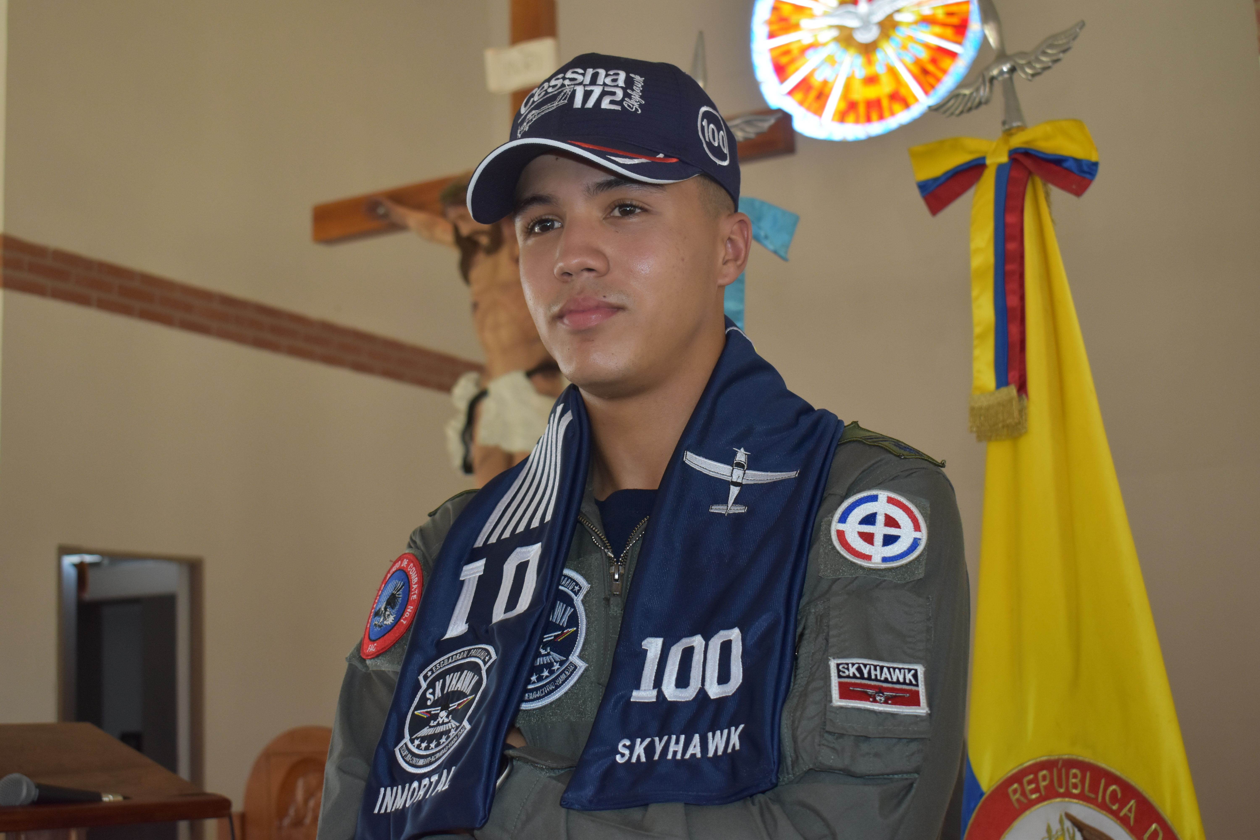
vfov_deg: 26.5
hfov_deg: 38.9
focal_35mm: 51
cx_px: 630
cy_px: 420
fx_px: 1785
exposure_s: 1/200
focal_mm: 34
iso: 800
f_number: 4.5
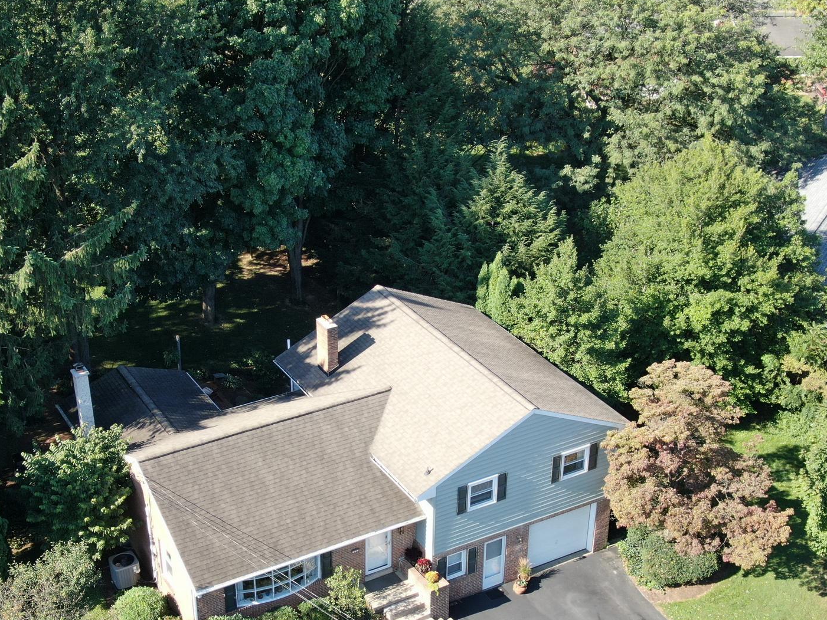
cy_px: 416
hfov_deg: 33.7
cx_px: 365
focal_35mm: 57
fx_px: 1362
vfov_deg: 25.5
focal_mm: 6.63
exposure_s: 1/200
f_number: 3.4
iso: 100
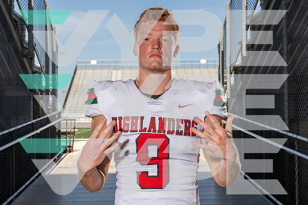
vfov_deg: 23.0
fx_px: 505
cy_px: 102
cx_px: 154
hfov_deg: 33.9
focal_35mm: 59
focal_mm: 59
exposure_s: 1/250
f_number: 10
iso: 160
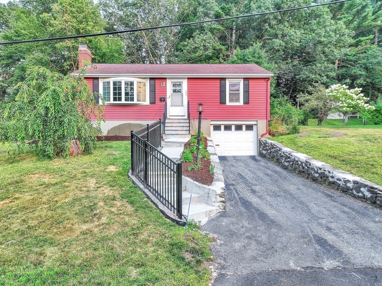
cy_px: 143
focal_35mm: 24
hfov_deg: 71.6
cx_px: 191
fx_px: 265
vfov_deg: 56.8
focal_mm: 12.29
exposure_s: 1/320
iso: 130
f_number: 2.8
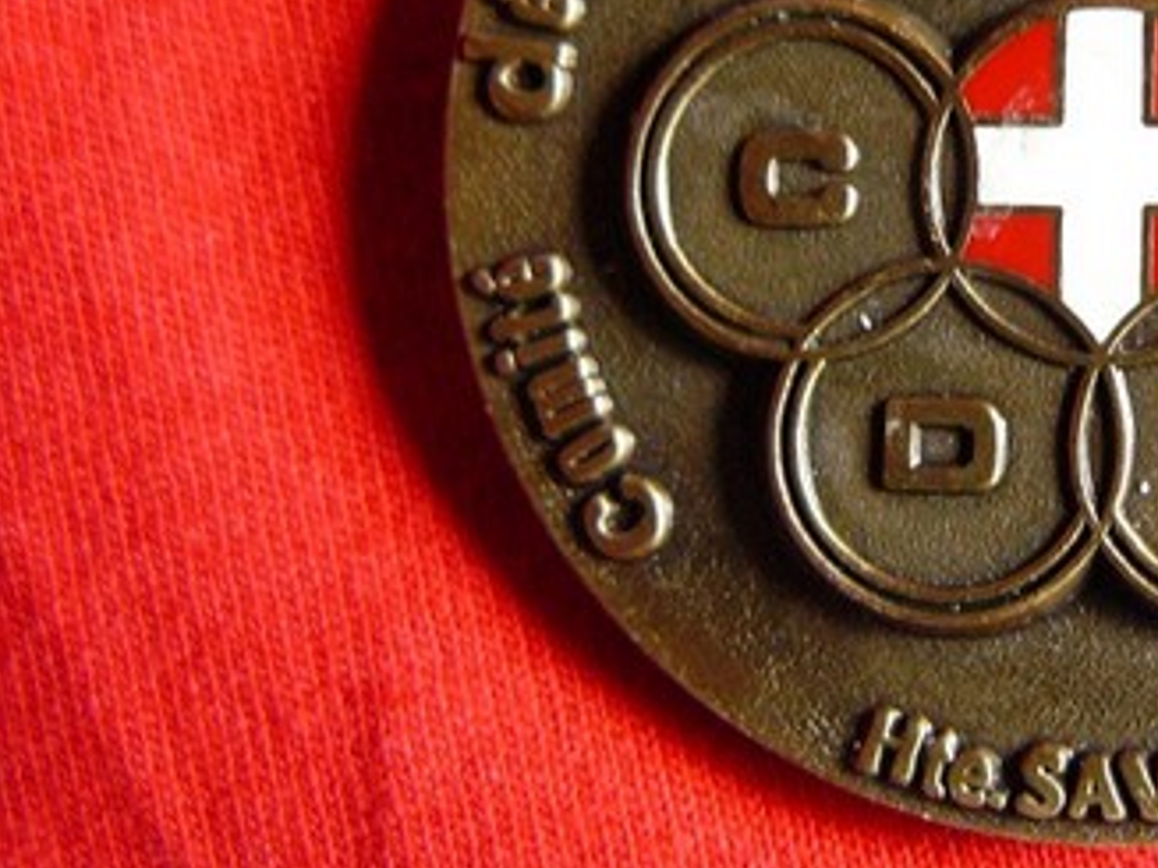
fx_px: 2207
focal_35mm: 66
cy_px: 163
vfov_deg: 21.9
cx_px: 1041
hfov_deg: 28.3
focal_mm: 6
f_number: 2.8
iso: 200
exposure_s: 1/13
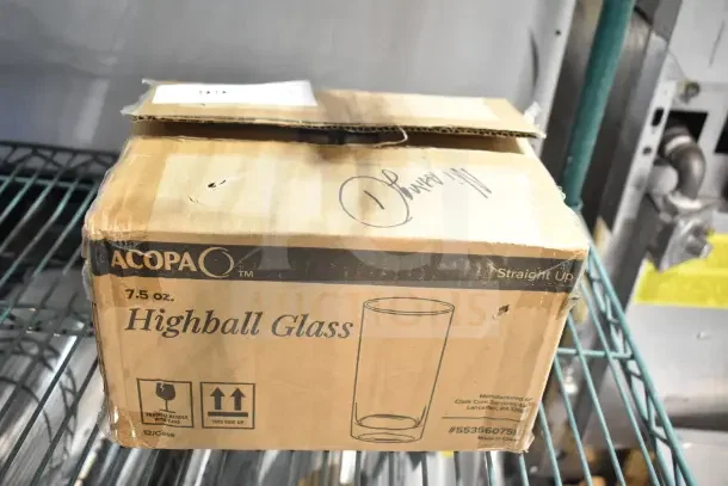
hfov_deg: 53.1
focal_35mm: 36
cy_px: 243
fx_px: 728
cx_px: 364
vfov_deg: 36.9
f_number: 4
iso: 1600
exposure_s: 1/60
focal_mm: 24
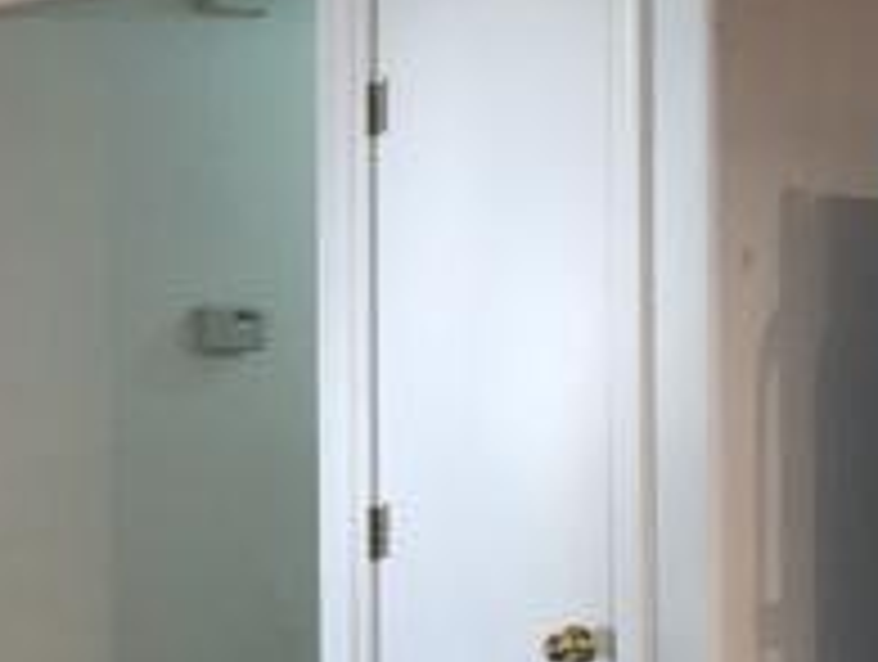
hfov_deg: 17.9
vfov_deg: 15.6
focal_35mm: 95
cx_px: -518
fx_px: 2414
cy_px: 311
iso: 50
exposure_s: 1/15
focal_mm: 4.15
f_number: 2.2
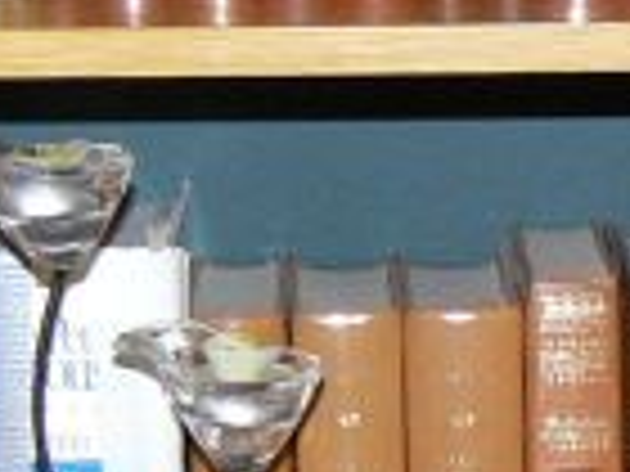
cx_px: 590
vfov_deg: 7.1
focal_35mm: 206
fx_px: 3749
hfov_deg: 9.6
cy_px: 661
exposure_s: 1/30
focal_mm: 6
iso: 100
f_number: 2.8
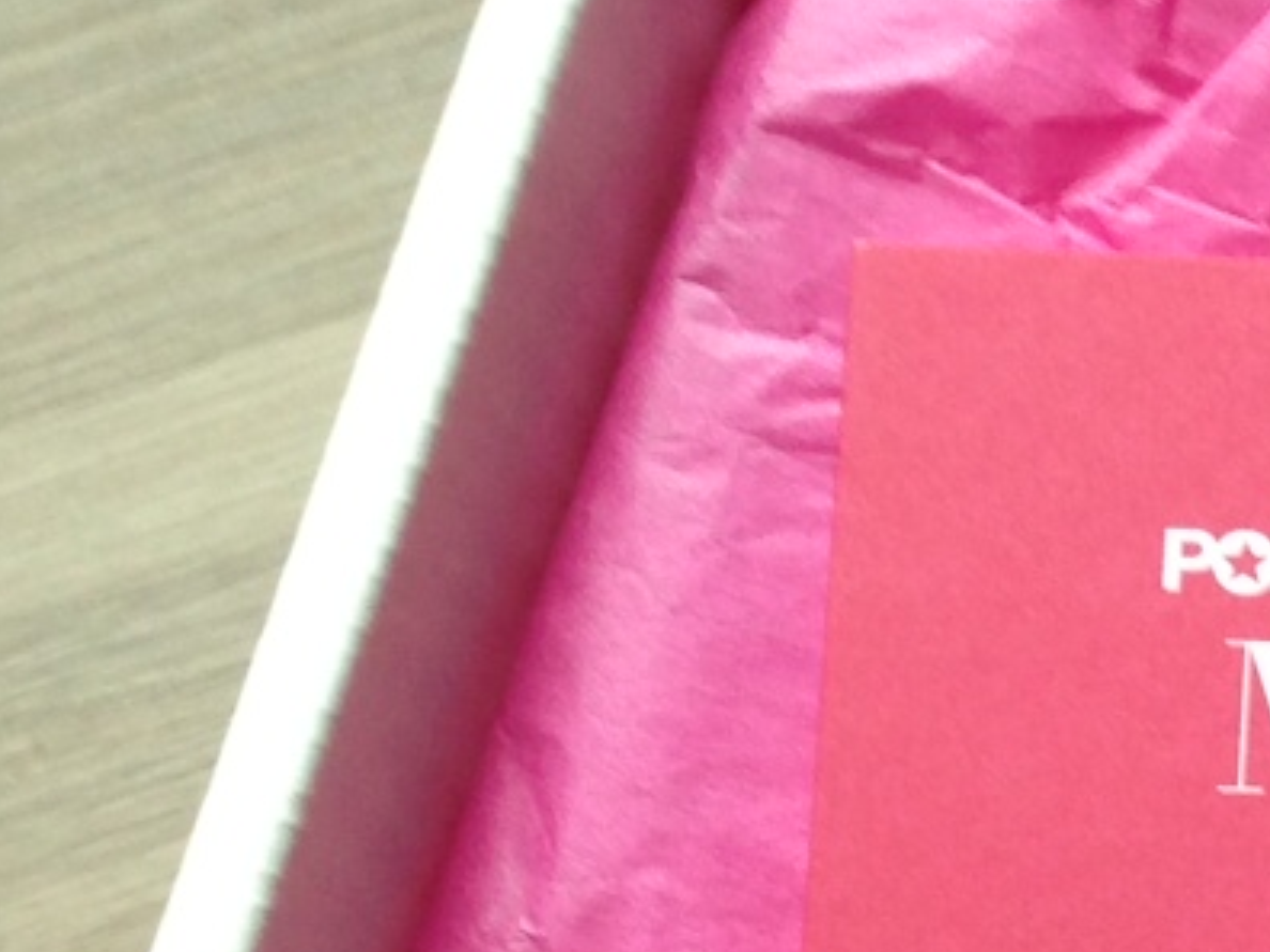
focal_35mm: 136
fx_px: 4990
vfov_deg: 10.5
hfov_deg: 12.8
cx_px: 2495
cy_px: 1423
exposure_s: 1/24
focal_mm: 4.13
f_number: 2.4
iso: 50
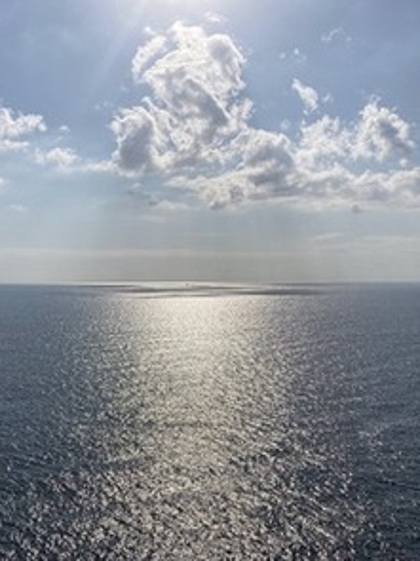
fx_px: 615
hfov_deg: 36.4
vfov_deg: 49.0
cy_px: 280
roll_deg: +0.4
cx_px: 86
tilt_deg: +3.2
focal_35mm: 38
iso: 32
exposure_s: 1/24390
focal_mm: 3.99
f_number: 1.8
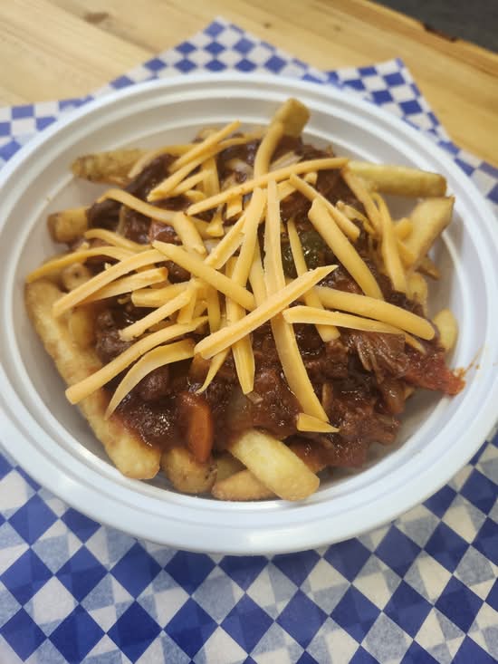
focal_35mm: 23
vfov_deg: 73.9
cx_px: 249
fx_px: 441
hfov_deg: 58.9
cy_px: 332
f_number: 1.8
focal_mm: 5.54
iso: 125
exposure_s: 1/120
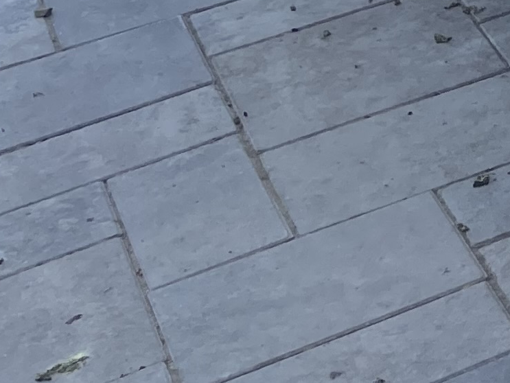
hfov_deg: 10.9
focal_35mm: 141
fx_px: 2078
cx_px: 1374
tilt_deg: -15.2
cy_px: -389
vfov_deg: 9.8
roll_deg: +5.2
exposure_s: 1/122
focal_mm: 4.2
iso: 32
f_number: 1.6
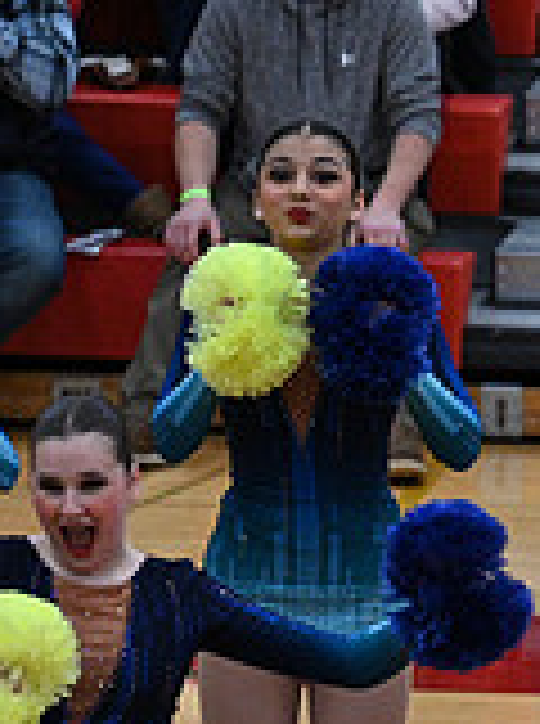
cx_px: 1296
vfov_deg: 3.2
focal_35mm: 625
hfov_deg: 2.4
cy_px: 546
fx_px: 13052
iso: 4000
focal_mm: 180
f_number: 4
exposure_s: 1/400
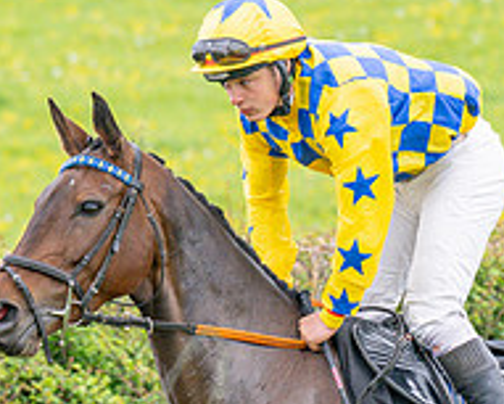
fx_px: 7820
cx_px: 247
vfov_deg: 3.0
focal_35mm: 524
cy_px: 452
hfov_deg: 3.7
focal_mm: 130
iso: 400
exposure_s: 1/800
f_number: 4
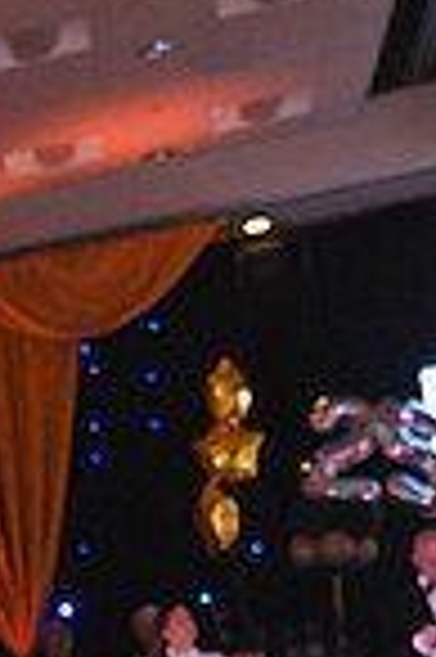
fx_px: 2458
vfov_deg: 14.4
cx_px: -416
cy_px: 914
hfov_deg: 9.5
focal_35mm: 135
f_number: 6.3
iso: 3200
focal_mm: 34
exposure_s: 1/320
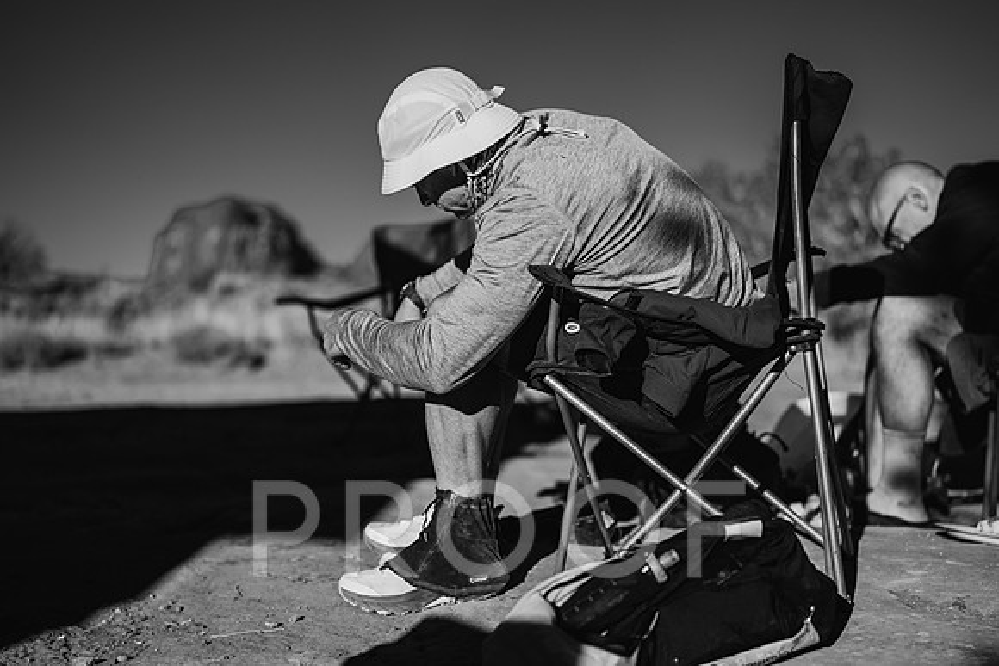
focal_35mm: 50
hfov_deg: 39.6
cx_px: 500
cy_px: 333
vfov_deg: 27.0
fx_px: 1388
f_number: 1.8
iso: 100
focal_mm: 50
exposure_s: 1/8000
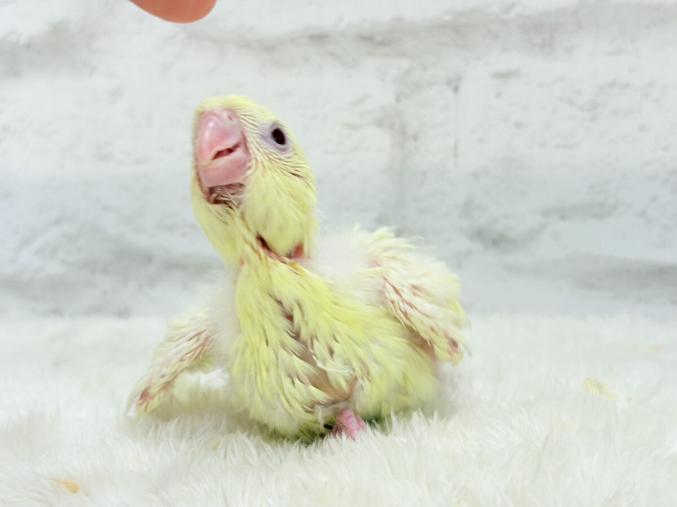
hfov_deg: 36.8
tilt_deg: -9.3
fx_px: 1017
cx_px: 338
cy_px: 254
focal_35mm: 52
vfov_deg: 28.0
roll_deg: +2.7
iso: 32
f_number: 1.6
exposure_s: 1/50
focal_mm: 5.96
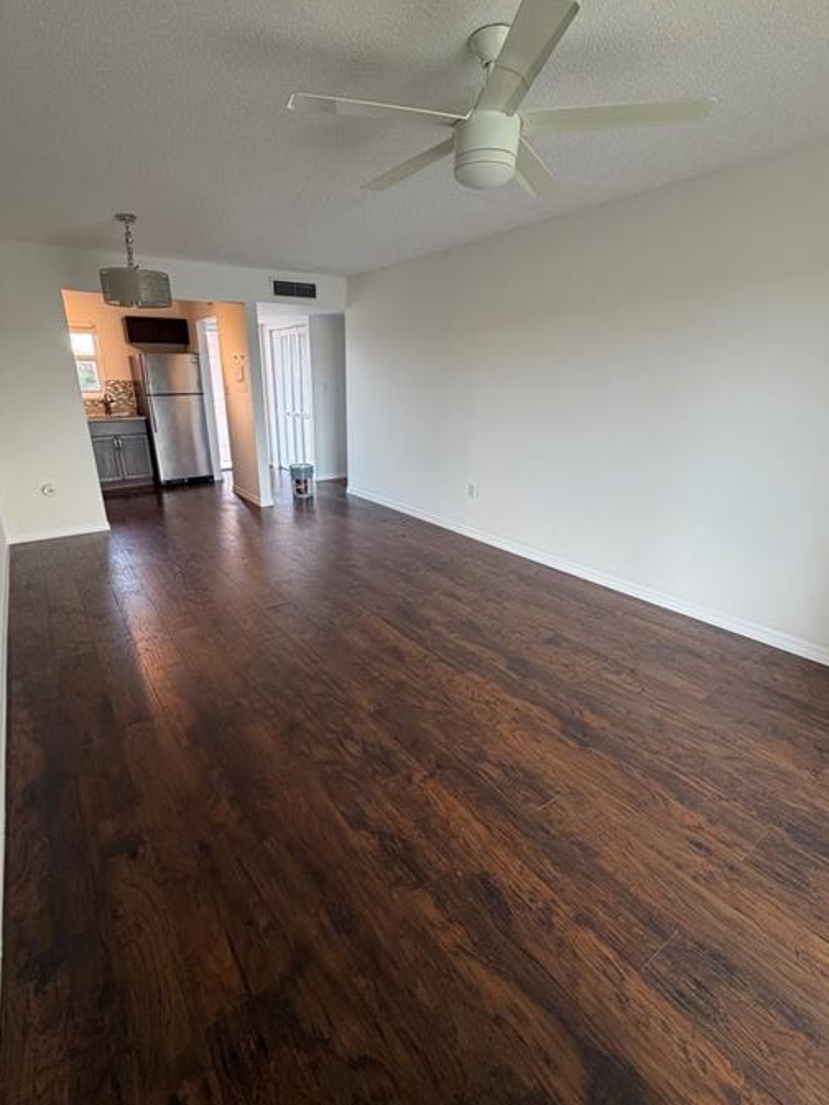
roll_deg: +0.1
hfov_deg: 77.9
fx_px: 511
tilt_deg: -20.9
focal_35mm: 16
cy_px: 564
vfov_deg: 94.5
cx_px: 373
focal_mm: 2.22
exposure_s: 1/60
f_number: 2.2
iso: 200
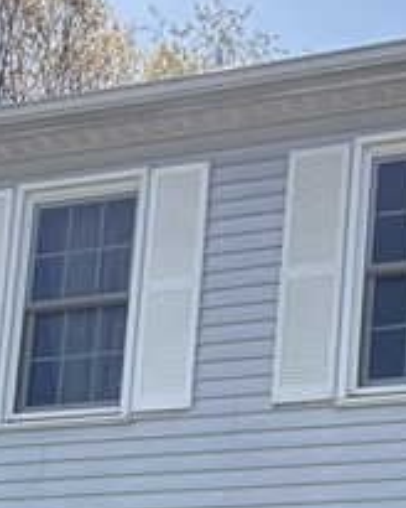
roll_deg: -3.5
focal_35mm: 95
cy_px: 704
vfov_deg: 18.4
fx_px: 1427
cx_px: 460
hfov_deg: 15.7
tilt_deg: +9.8
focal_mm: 5.96
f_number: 1.6
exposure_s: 1/1311
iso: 50
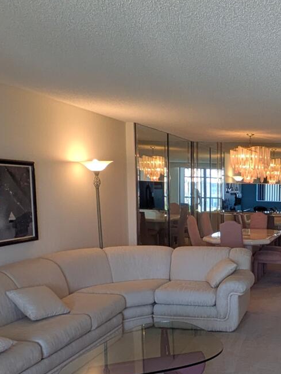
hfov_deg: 30.9
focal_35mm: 43
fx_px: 465
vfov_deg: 43.1
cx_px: 289
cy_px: 256
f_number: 2.2
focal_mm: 1.83
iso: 113
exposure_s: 1/120
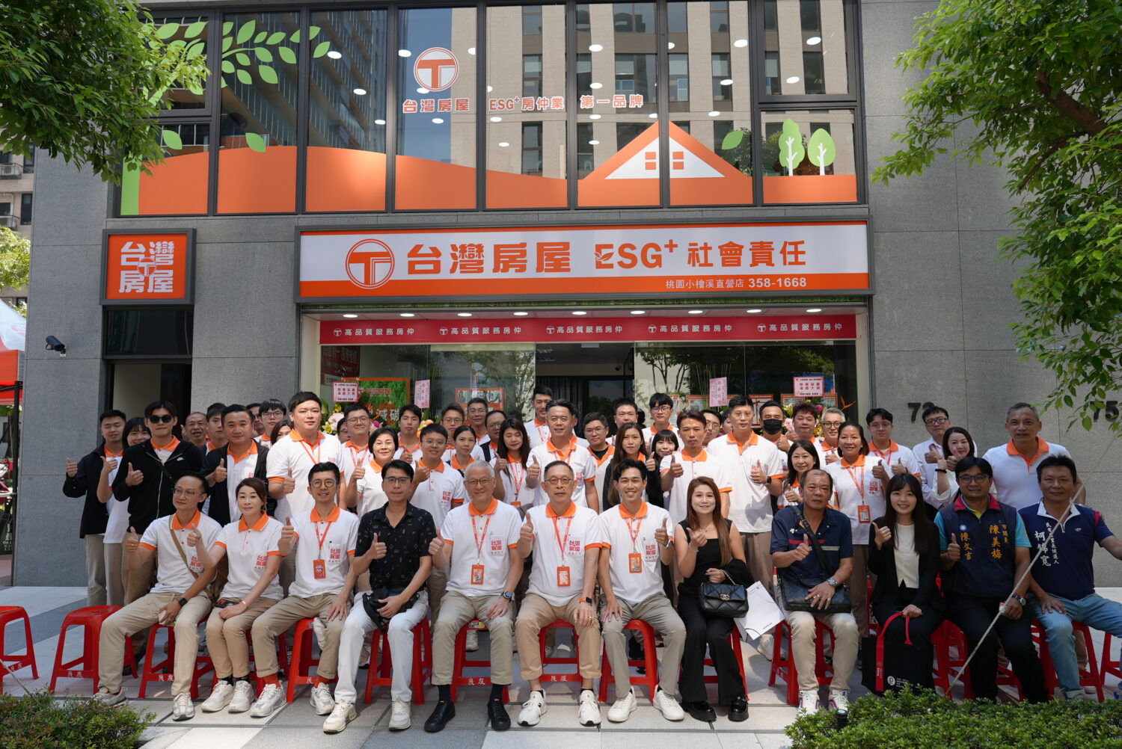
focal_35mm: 25
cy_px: 374
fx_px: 780
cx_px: 561
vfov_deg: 51.3
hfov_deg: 71.5
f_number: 4
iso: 80
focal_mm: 25
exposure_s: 1/250
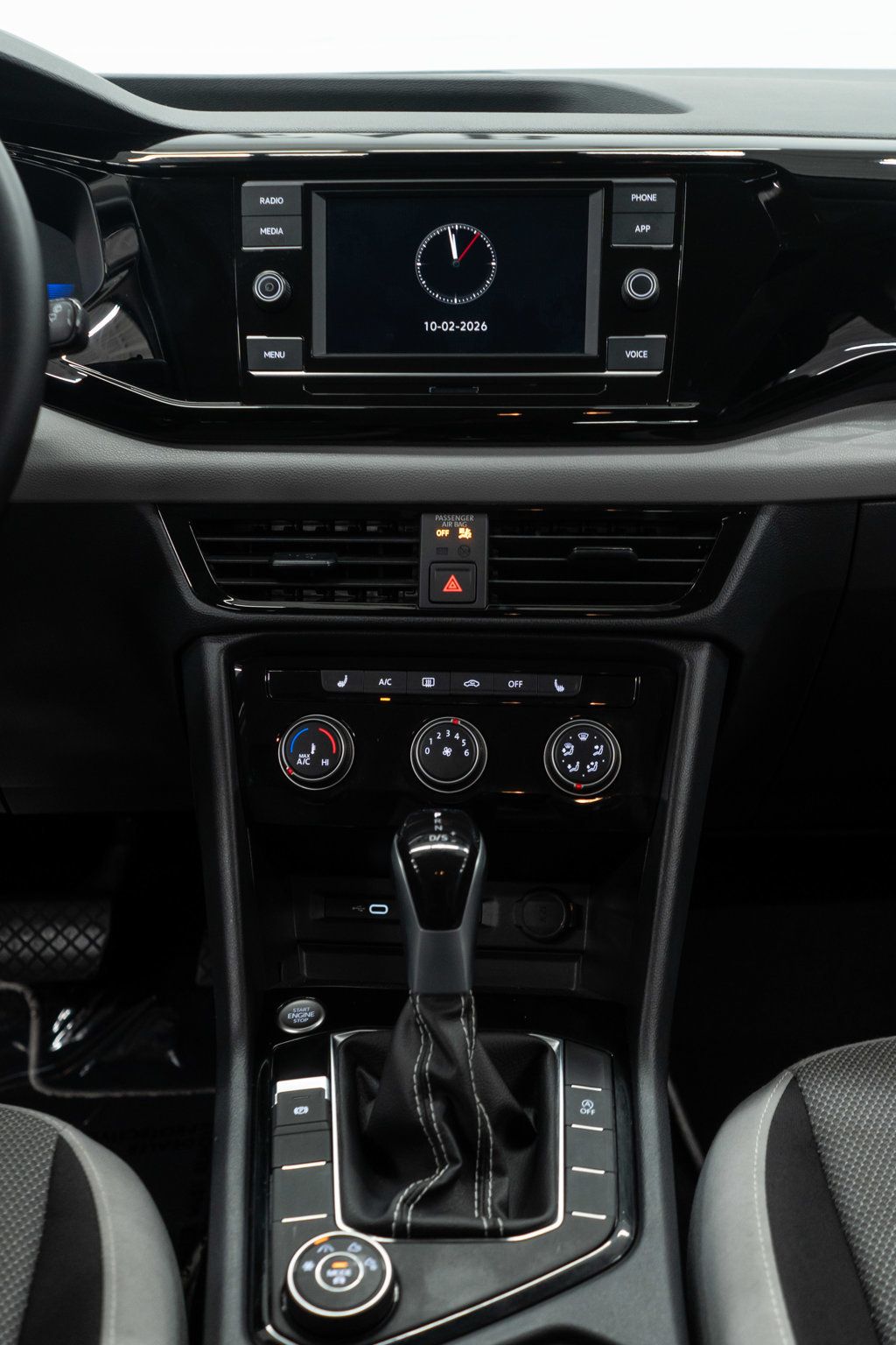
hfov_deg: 31.9
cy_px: 672
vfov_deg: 46.4
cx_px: 448
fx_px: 1568
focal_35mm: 42
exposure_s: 1/50
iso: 800
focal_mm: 28
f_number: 3.2
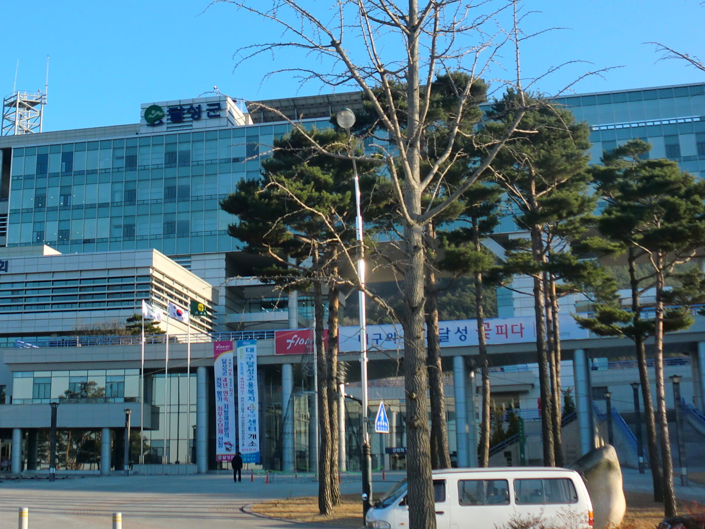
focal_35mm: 56
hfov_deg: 34.2
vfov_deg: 25.7
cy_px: 123
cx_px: 267
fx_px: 1141
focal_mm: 6.3
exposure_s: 1/500
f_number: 3.1
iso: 64
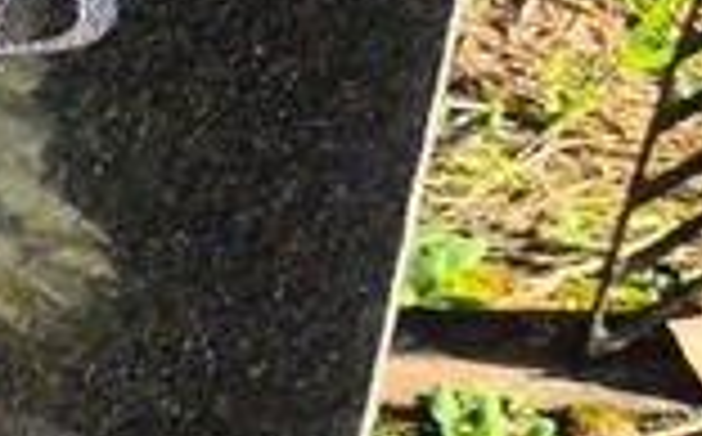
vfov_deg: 4.8
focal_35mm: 272
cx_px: -857
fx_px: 5196
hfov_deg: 7.3
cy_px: 526
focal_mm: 4.71
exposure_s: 1/559
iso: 50
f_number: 1.7
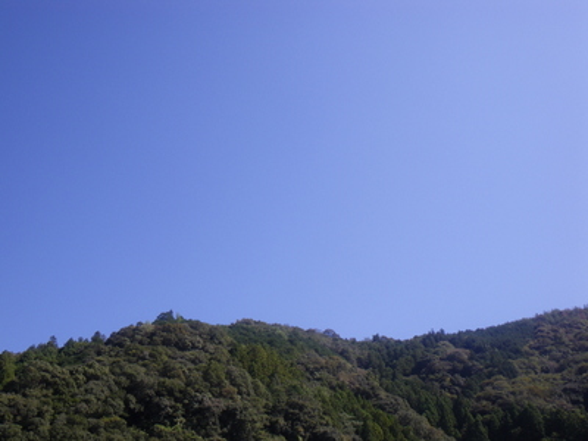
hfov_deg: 54.0
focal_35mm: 34
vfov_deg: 41.8
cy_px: 220
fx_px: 578
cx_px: 294
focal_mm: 6.1
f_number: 4.6
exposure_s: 1/200
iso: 50
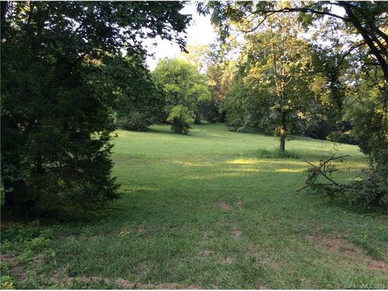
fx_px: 359
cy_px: 146
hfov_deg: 56.8
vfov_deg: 44.2
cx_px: 194
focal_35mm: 32
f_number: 2.4
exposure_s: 1/120
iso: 50
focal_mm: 3.3
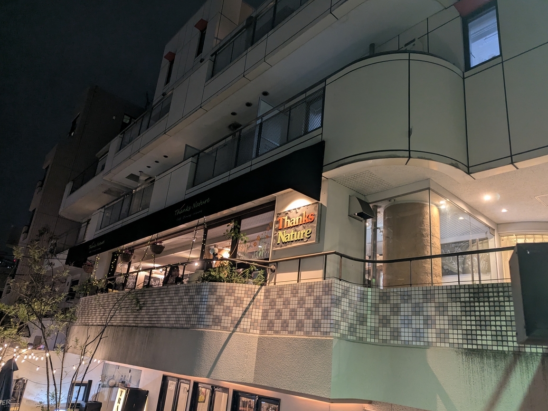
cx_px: 281
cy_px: 213
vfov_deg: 54.9
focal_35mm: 25
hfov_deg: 69.4
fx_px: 396
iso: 463
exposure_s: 1/100
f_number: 1.85
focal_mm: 6.81
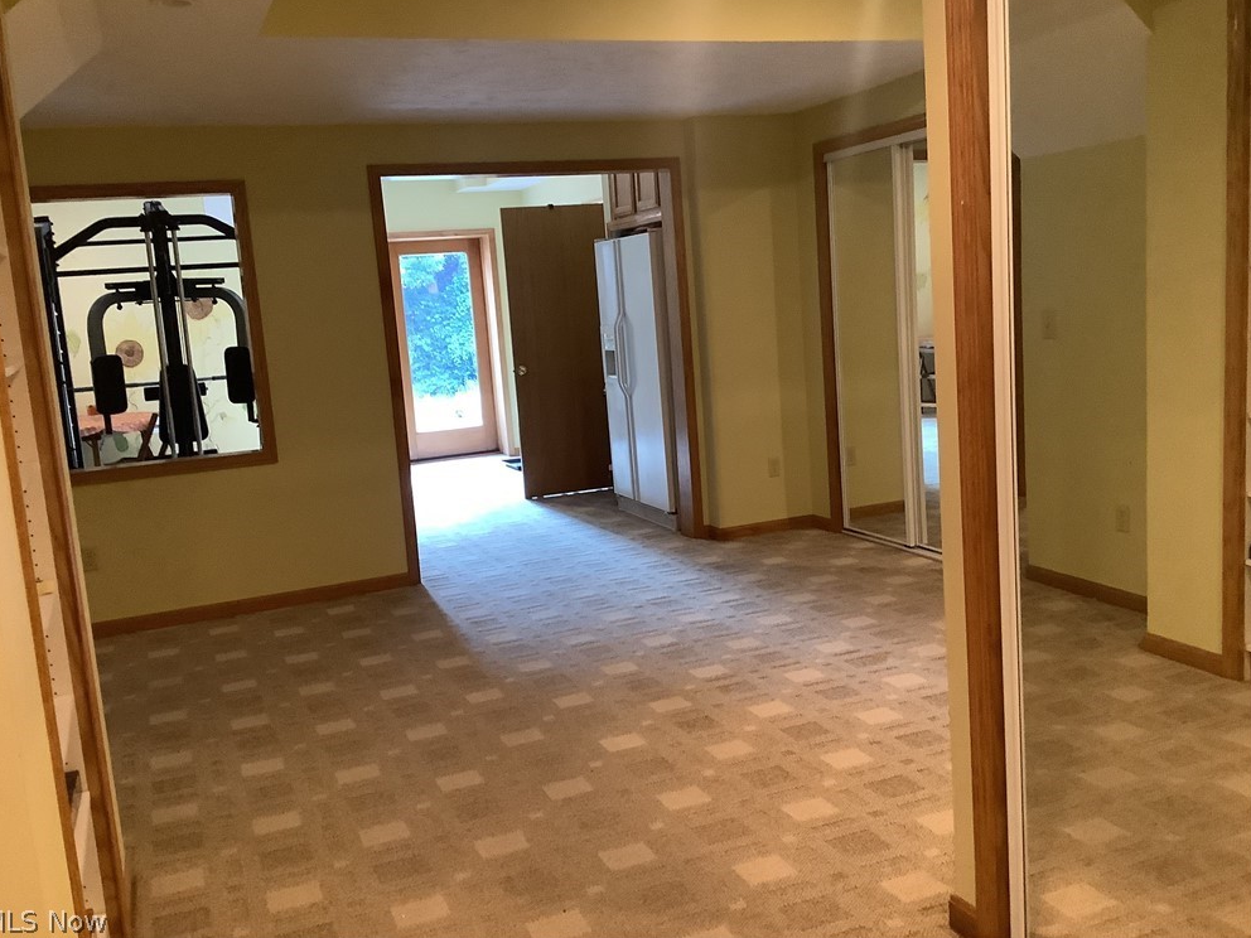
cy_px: 458
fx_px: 1156
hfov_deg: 56.8
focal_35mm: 32
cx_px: 620
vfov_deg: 44.2
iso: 400
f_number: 2.4
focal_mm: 3.3
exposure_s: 1/30
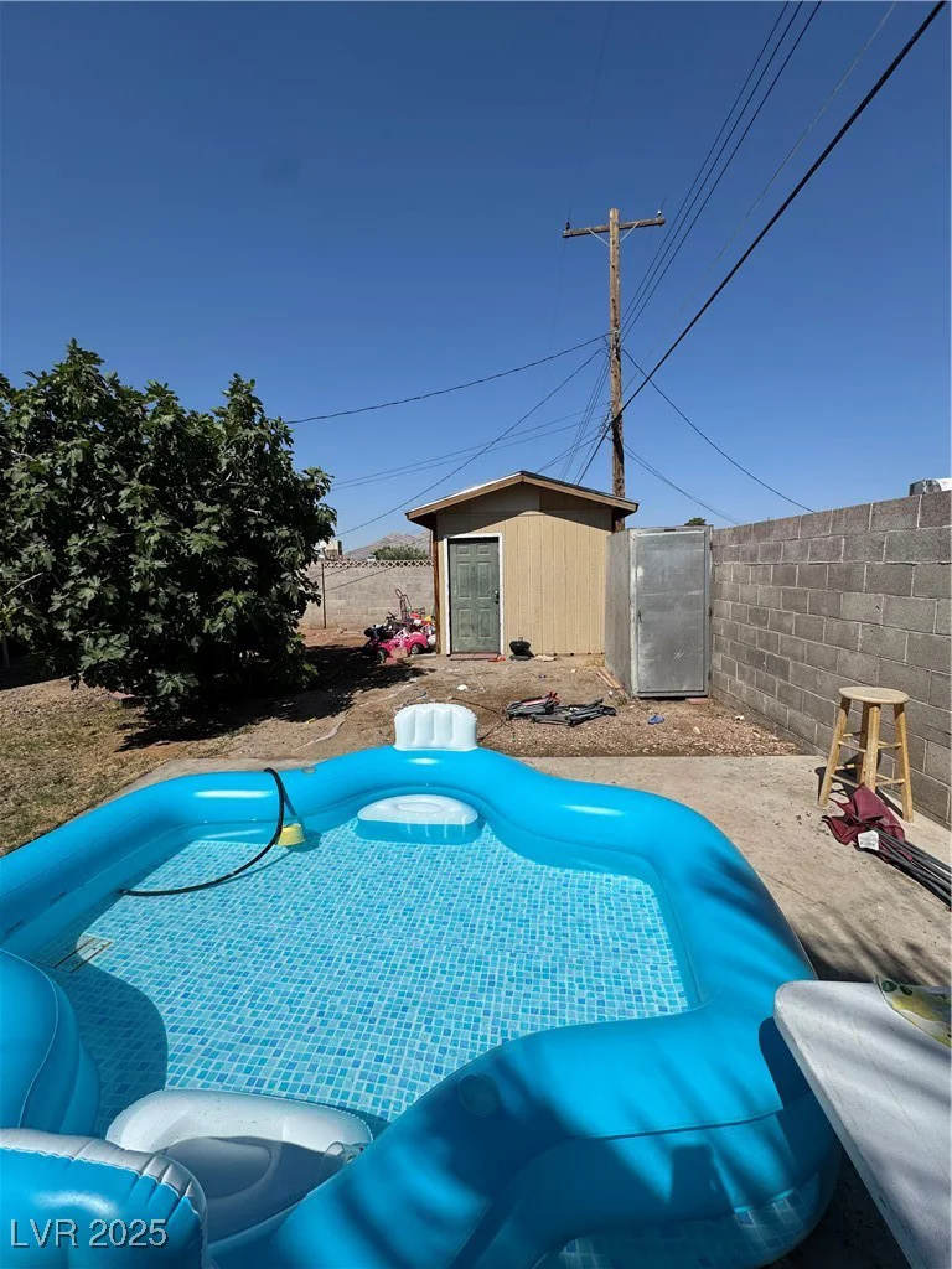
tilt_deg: -5.3
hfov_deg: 85.7
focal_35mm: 14
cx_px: 476
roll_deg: +1.2
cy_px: 634
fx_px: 513
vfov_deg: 102.1
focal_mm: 2.22
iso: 40
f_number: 2.2
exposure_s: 1/3906
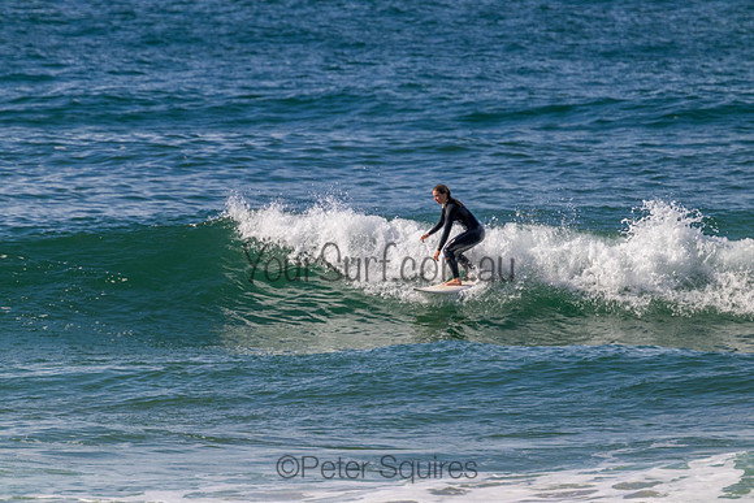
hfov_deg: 2.6
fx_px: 16759
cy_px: 252
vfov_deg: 1.7
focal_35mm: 800
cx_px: 377
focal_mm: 800
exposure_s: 1/2000
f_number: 11
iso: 1250
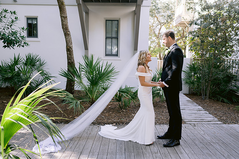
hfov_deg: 54.4
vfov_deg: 37.9
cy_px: 80
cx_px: 120
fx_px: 232
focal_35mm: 35
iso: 200
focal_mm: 35
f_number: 2.8
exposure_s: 1/320
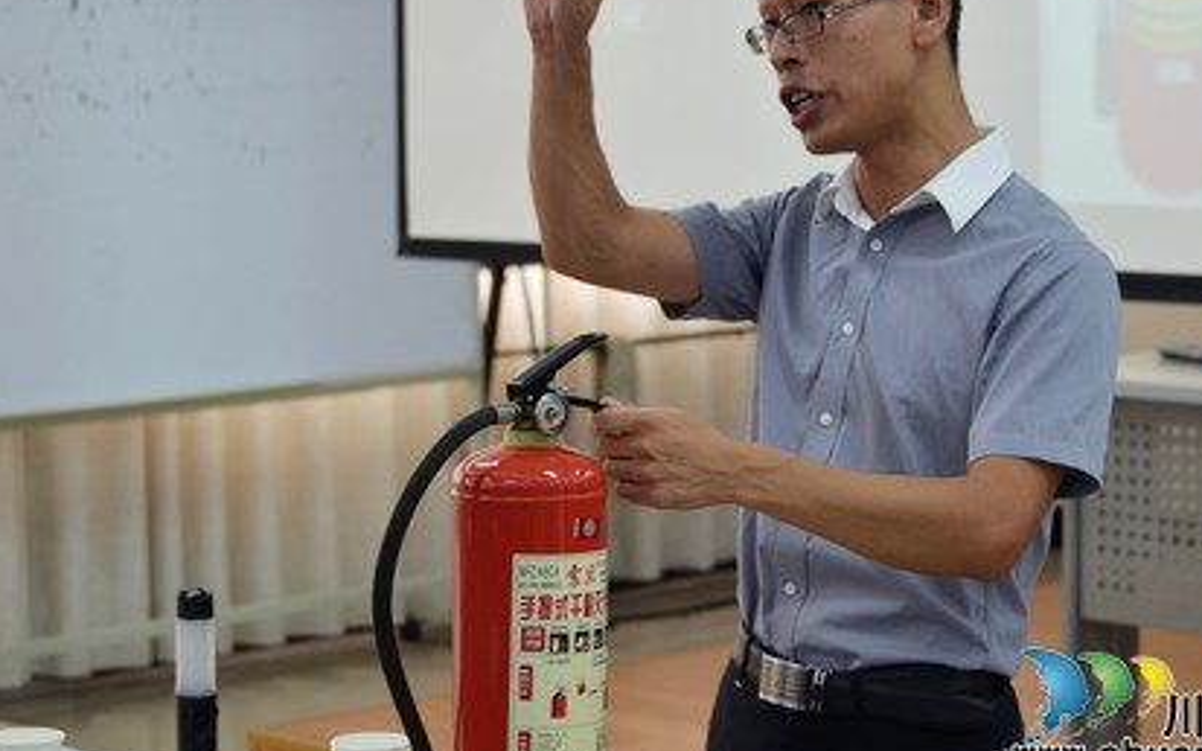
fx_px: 3505
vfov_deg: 12.2
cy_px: 298
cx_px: 669
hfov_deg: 19.5
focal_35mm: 107
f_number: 4.5
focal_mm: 58
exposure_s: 1/45
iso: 640
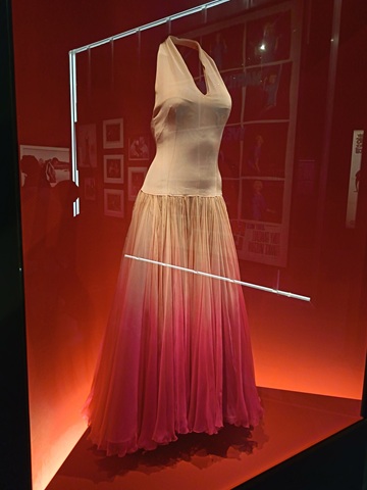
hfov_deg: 49.7
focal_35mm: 28
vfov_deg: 63.4
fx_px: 396
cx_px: 184
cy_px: 245
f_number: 1.75
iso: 5044
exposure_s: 1/25
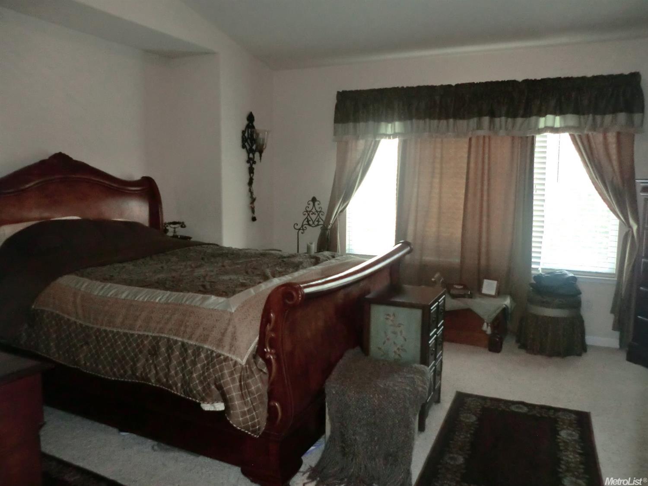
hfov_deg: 65.3
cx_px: 324
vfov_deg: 51.3
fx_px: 505
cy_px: 243
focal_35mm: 27
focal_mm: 4.9
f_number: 3.2
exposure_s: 1/60
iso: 400
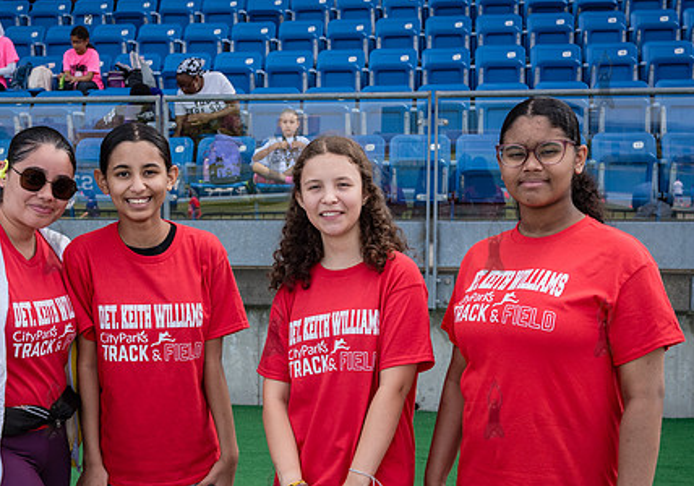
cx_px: 273
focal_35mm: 57
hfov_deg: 34.4
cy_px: 325
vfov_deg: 24.5
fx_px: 1116
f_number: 5.6
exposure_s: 1/400
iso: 400
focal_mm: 38
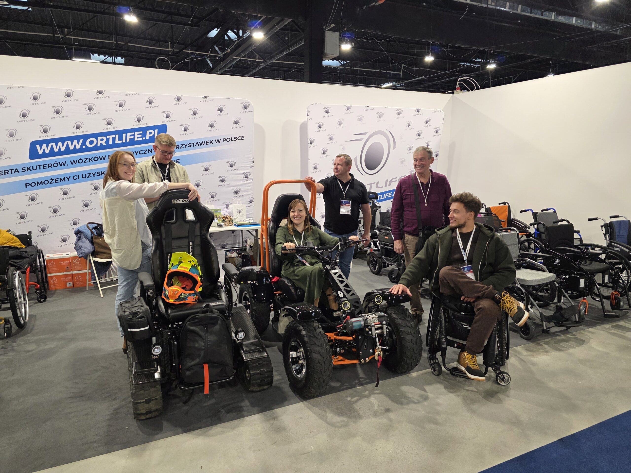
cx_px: 316
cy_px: 236
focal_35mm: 23
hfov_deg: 73.9
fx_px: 419
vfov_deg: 58.9
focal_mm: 6.3
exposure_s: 1/180
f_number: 1.7
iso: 200
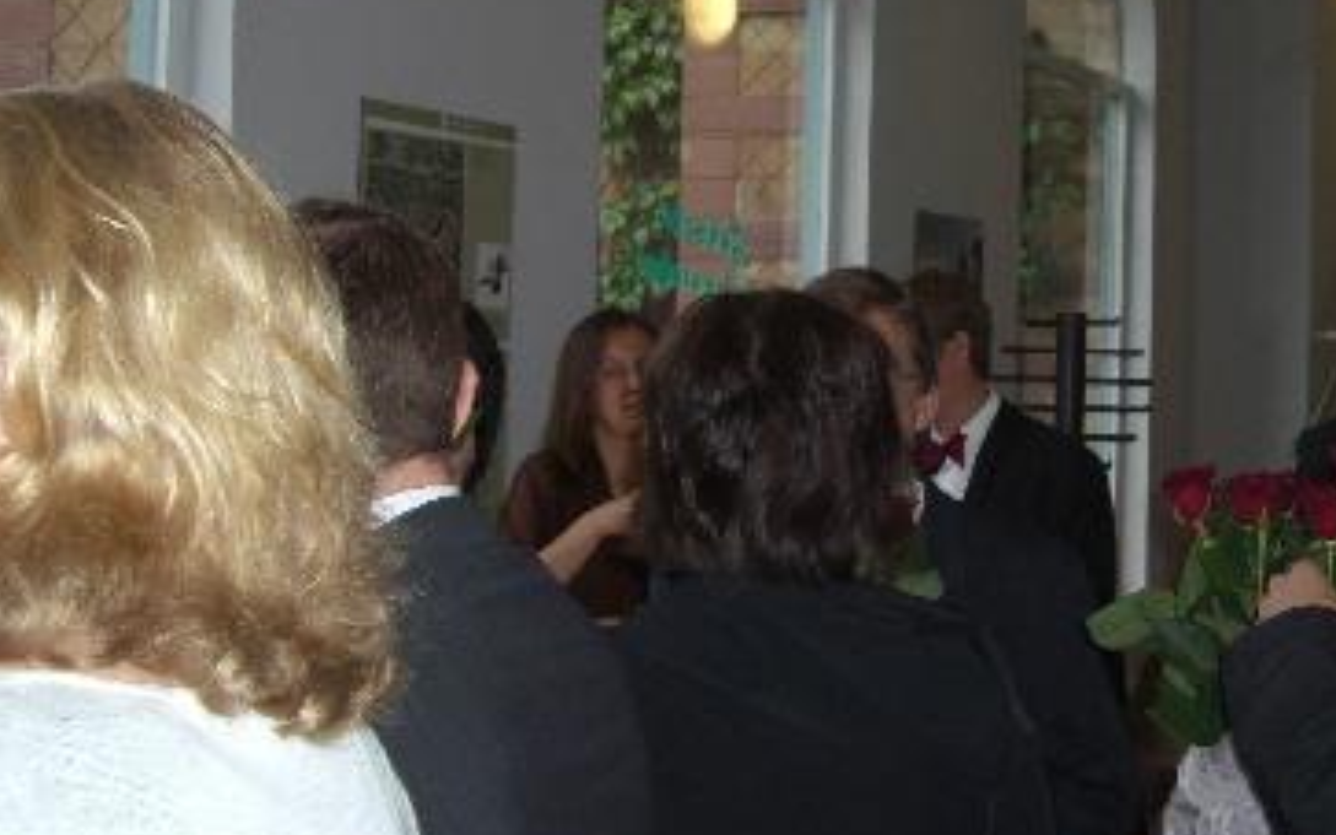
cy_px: 360
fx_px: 2586
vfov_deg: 18.3
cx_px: 1115
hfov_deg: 28.2
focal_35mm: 71
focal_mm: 7.9
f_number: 2.8
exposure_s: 1/60
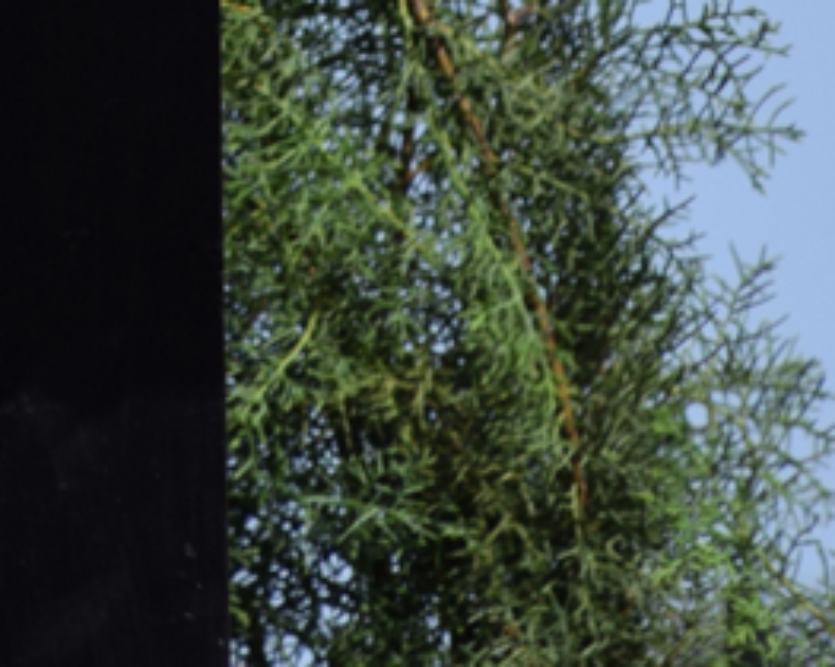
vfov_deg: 1.0
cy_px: -1191
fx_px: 36713
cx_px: -387
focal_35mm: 1487
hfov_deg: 1.3
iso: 200
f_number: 8
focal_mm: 185
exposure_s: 1/1000
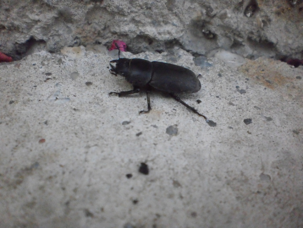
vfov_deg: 39.7
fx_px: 315
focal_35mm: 36
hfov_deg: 51.3
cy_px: 114
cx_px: 152
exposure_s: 1/1000
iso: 1600
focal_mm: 6.3
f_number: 3.1
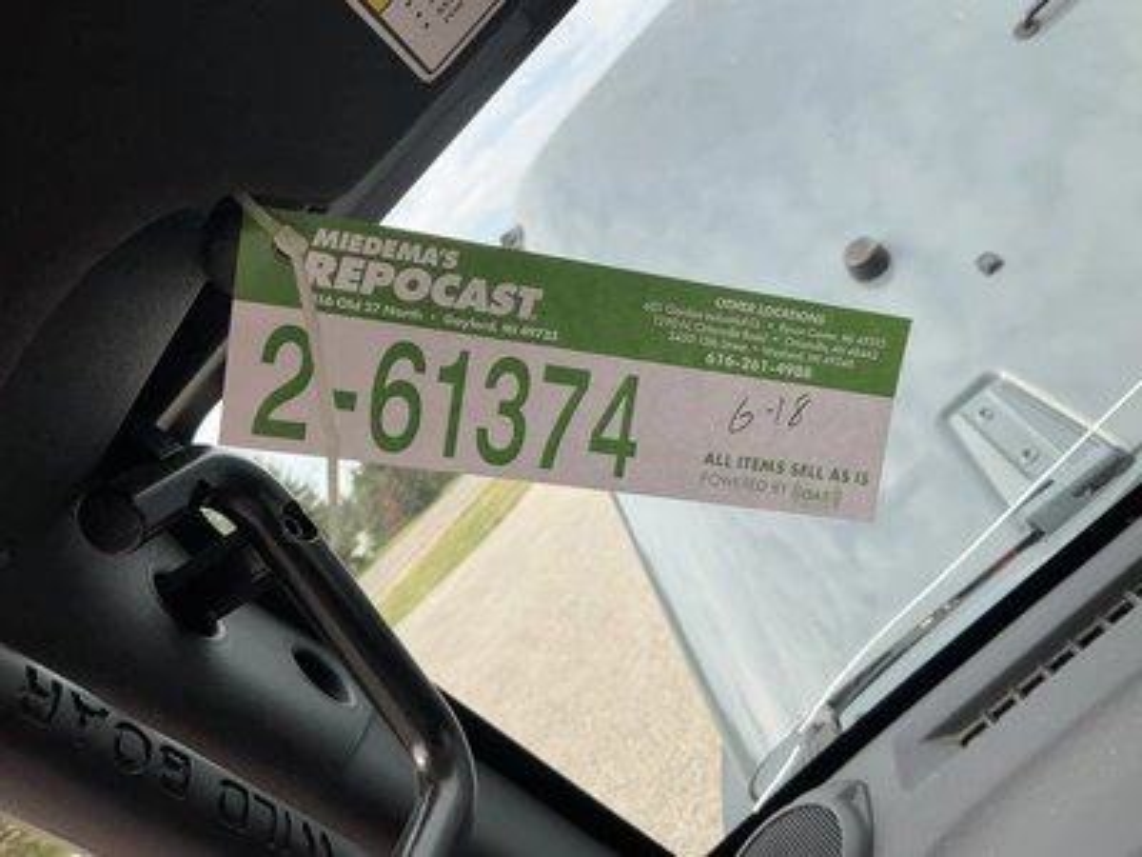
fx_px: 957
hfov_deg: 61.7
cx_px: 571
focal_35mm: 29
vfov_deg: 48.2
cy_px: 428
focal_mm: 3
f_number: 1.8
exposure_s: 1/461
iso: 25
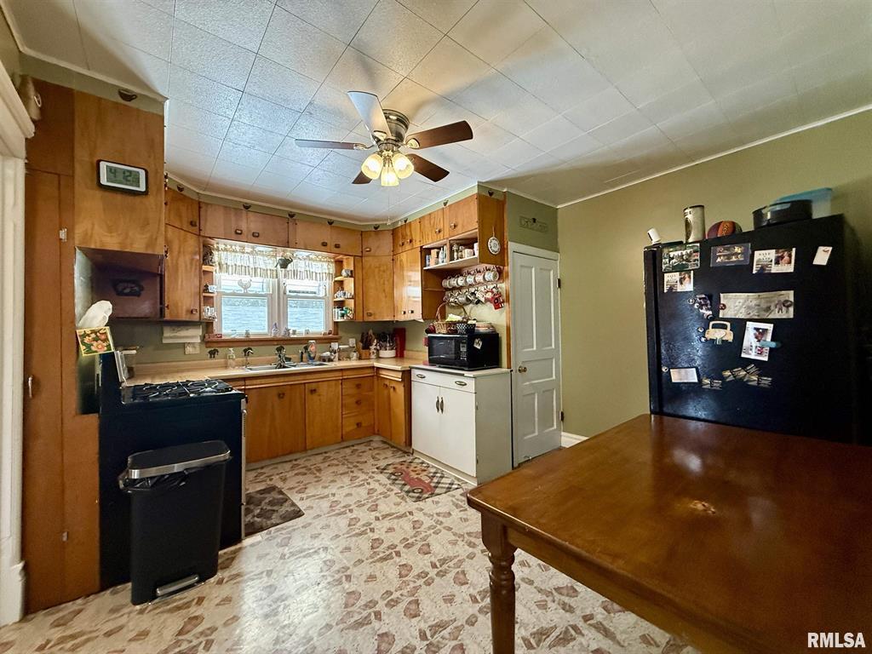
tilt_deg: +2.1
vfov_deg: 85.7
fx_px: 353
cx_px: 436
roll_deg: +0.8
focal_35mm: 14
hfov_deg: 102.1
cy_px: 327
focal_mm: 2.22
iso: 500
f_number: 2.2
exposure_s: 1/120
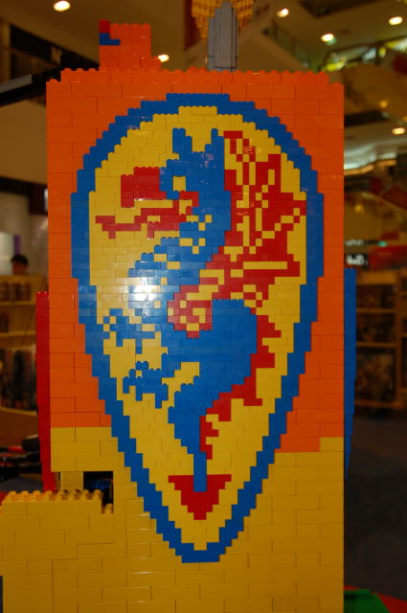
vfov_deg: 53.2
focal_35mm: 36
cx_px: 204
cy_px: 306
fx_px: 612
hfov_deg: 36.8
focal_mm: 24
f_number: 4
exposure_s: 1/60
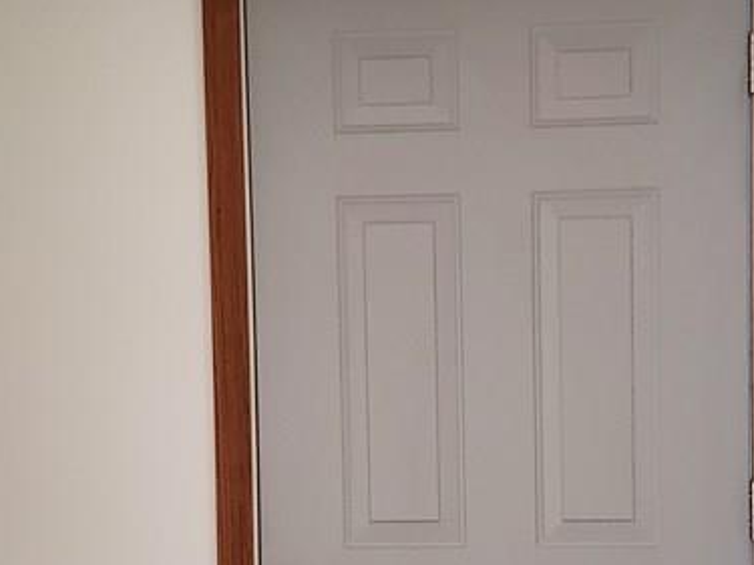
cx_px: 503
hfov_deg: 27.2
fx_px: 1546
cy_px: 414
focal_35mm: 71
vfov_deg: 20.6
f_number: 1.5
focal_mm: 4.3
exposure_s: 1/39
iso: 640
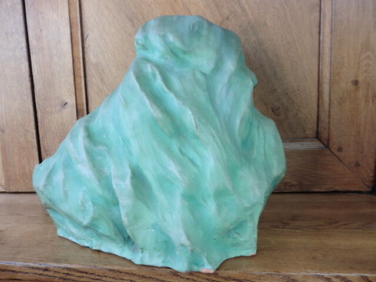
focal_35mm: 25
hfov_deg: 69.4
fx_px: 272
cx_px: 188
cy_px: 141
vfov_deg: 54.9
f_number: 3.3
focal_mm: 4.4
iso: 160
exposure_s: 1/60
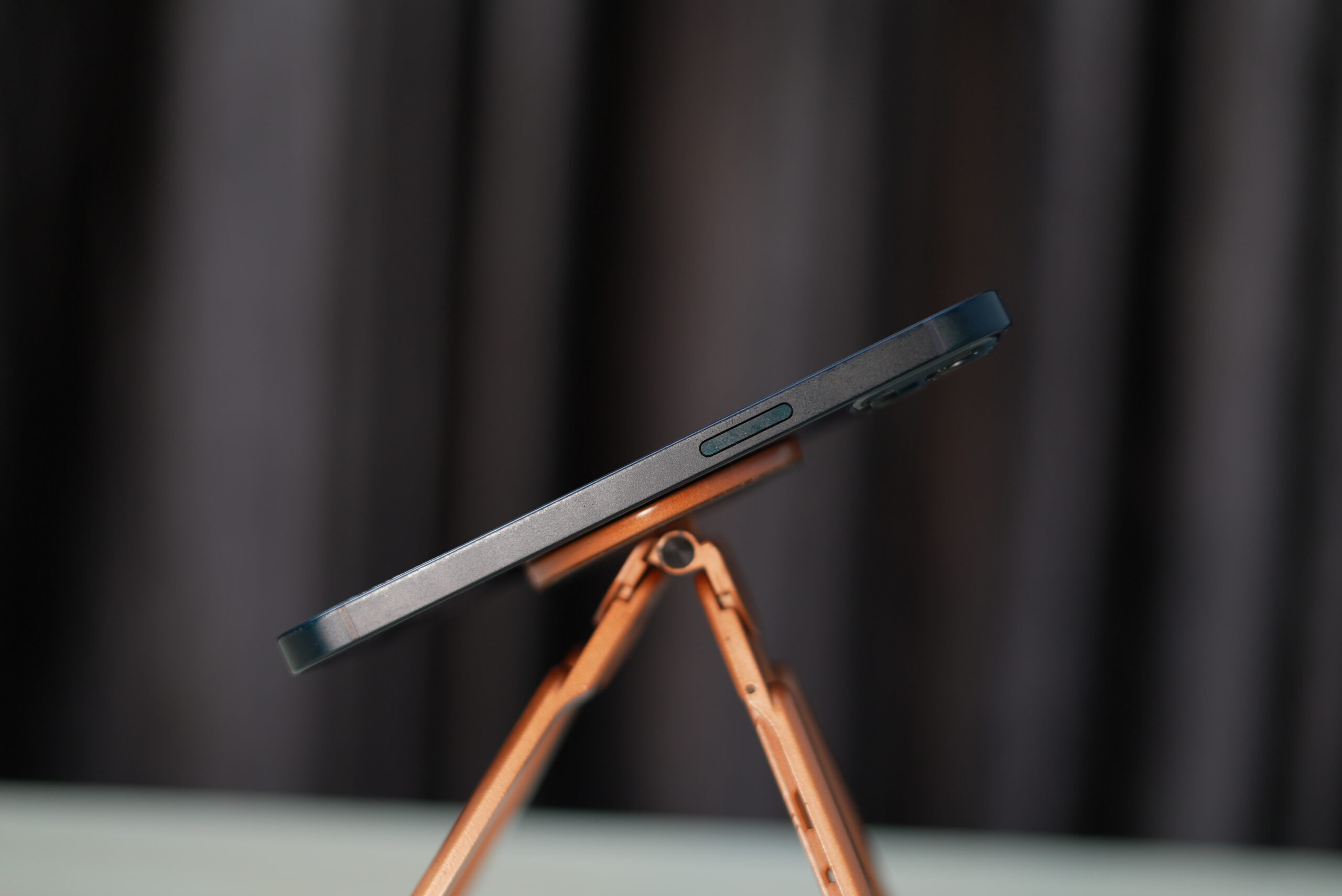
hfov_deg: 39.6
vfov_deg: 27.0
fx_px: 1865
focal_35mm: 50
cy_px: 448
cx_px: 671
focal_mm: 50
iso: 320
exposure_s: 1/100
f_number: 2
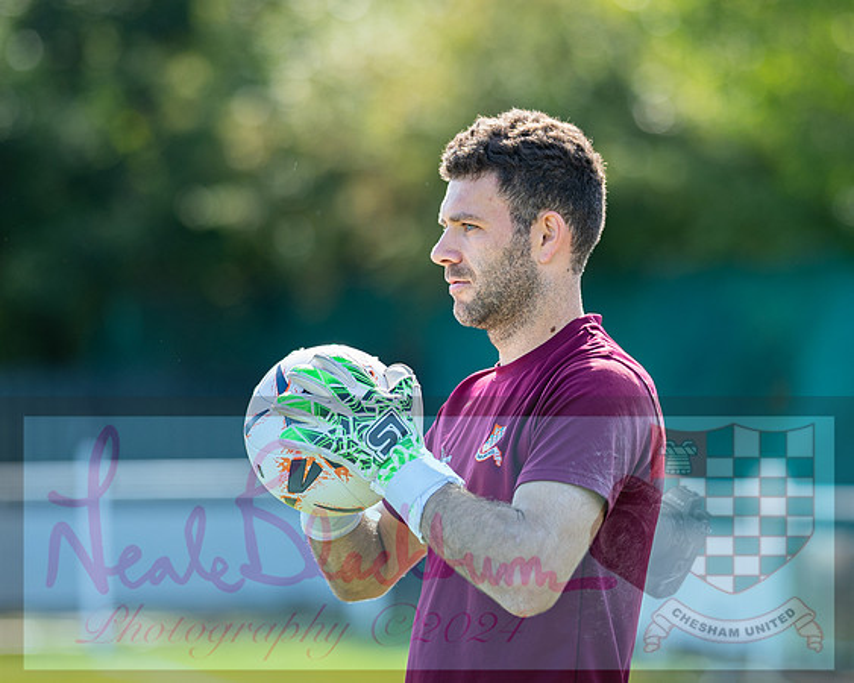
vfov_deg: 5.5
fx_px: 7137
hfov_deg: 6.8
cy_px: 278
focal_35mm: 282
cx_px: 506
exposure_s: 1/1000
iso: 80
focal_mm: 135
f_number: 1.8
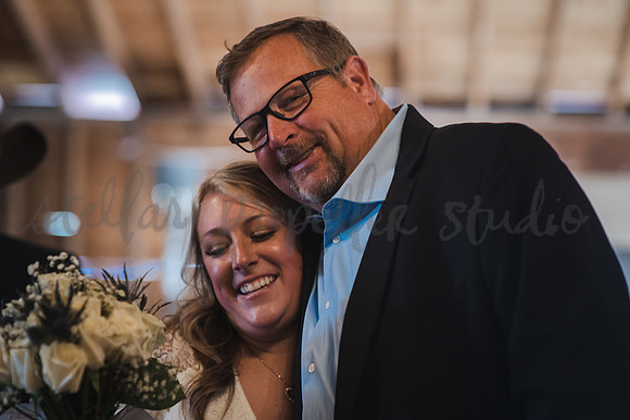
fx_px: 1564
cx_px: 315
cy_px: 210
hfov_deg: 22.8
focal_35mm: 89
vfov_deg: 15.3
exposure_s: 1/200
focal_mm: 85
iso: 1600
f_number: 2
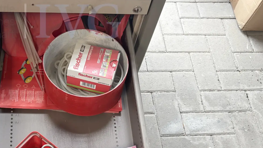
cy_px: 138
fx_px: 335
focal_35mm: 48
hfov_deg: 42.3
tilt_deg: -61.5
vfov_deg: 24.1
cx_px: 88
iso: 64
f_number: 1.6
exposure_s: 1/121
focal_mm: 5.96
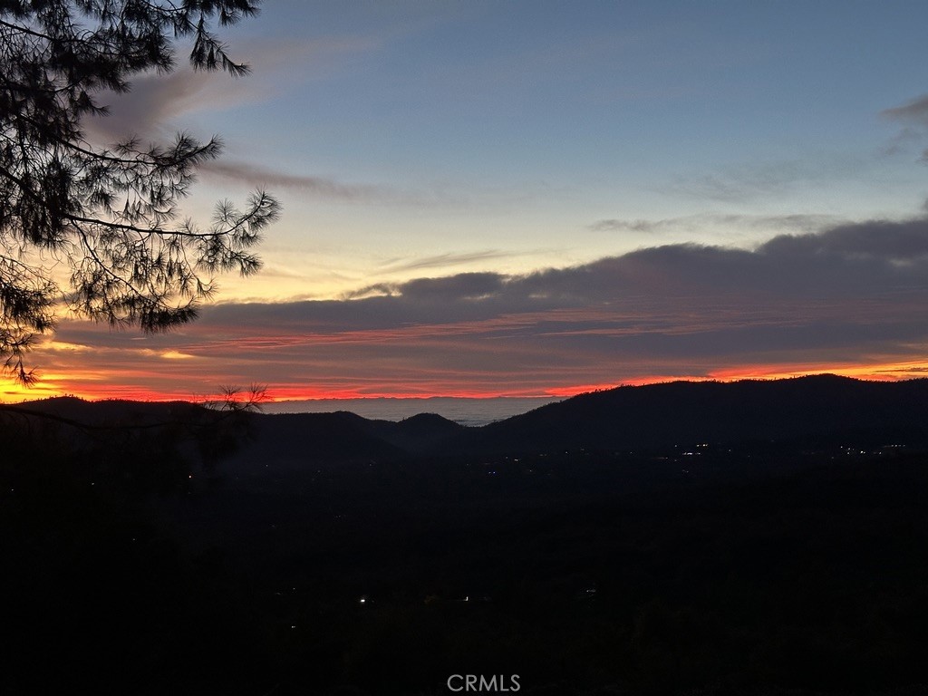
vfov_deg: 30.3
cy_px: 348
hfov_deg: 39.7
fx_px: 1287
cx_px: 464
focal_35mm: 48
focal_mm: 6.86
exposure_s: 1/40
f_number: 1.78
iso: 320
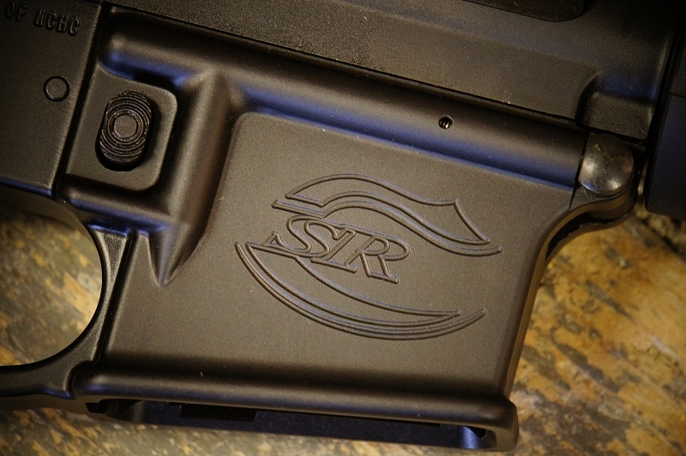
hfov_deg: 6.5
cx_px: 343
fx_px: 5997
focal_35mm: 315
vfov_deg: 4.4
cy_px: 228
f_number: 6.3
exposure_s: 1/13
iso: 1600
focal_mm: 210
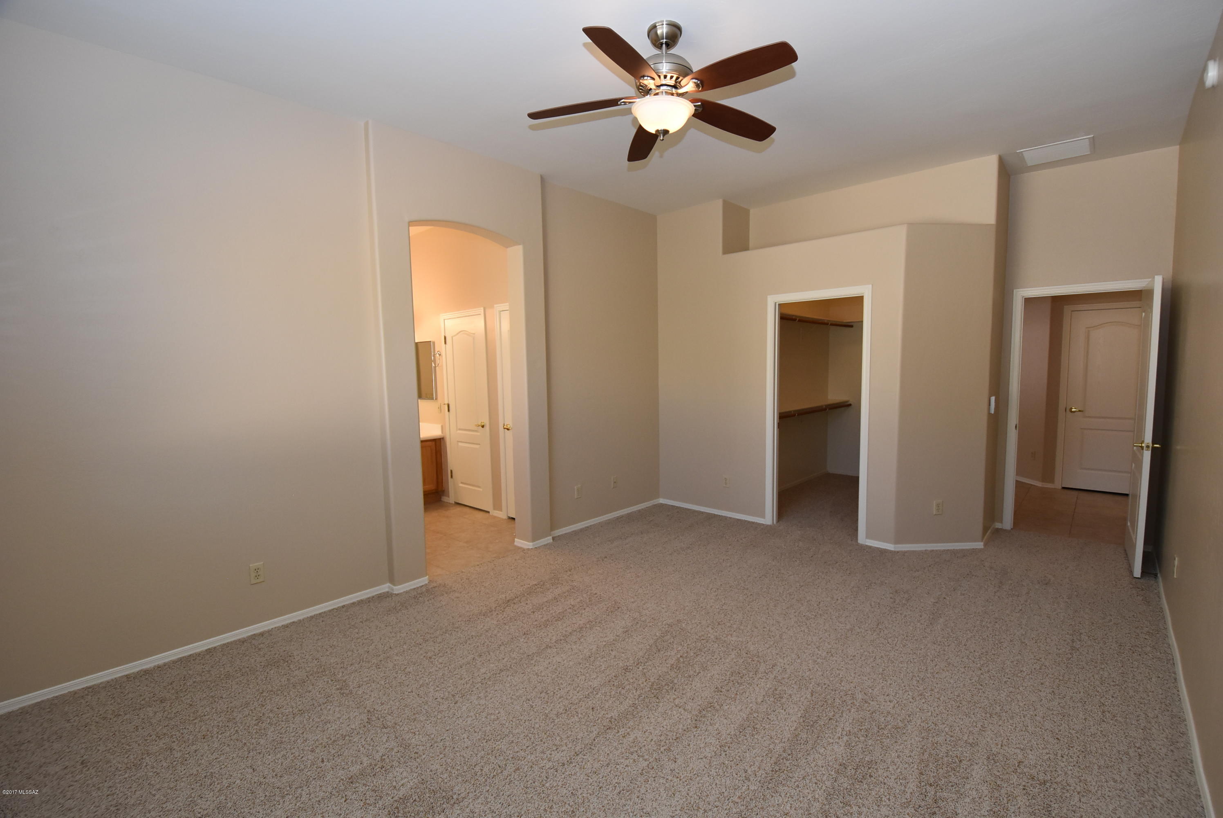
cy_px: 409
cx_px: 612
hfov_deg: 100.3
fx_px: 510
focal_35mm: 15
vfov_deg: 77.4
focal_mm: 10
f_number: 5
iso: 800
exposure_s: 1/100
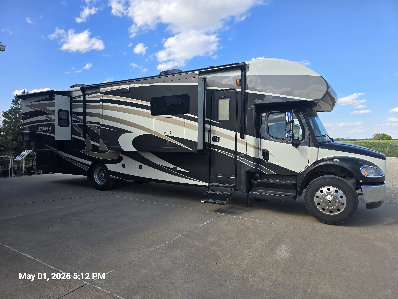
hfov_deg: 73.9
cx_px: 199
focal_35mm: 23
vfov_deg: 58.9
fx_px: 264
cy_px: 150
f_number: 1.7
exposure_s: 1/465
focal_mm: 6.3
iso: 12
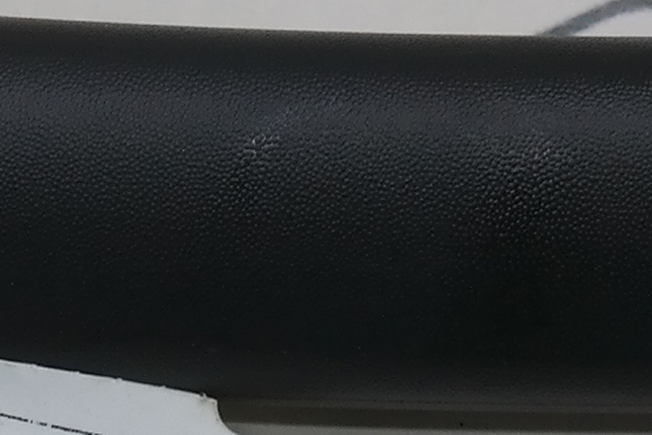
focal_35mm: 478
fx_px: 8659
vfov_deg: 2.9
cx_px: 455
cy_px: -218
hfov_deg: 4.3
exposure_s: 1/60
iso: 200
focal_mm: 40
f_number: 5.6
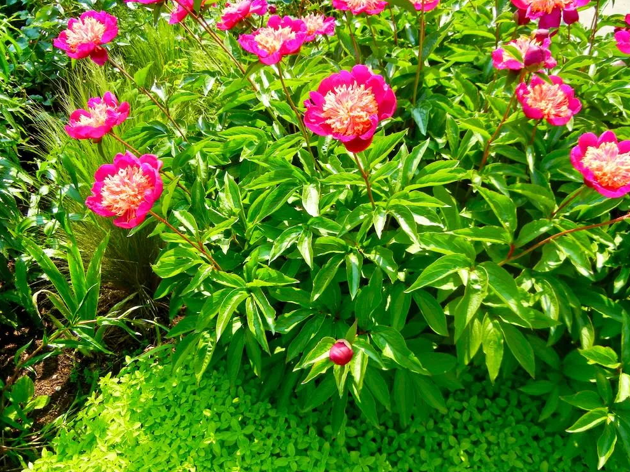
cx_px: 322
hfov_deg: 58.4
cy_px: 233
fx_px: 564
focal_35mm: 31
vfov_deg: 45.4
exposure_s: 1/421
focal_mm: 5.4
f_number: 3.5
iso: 160
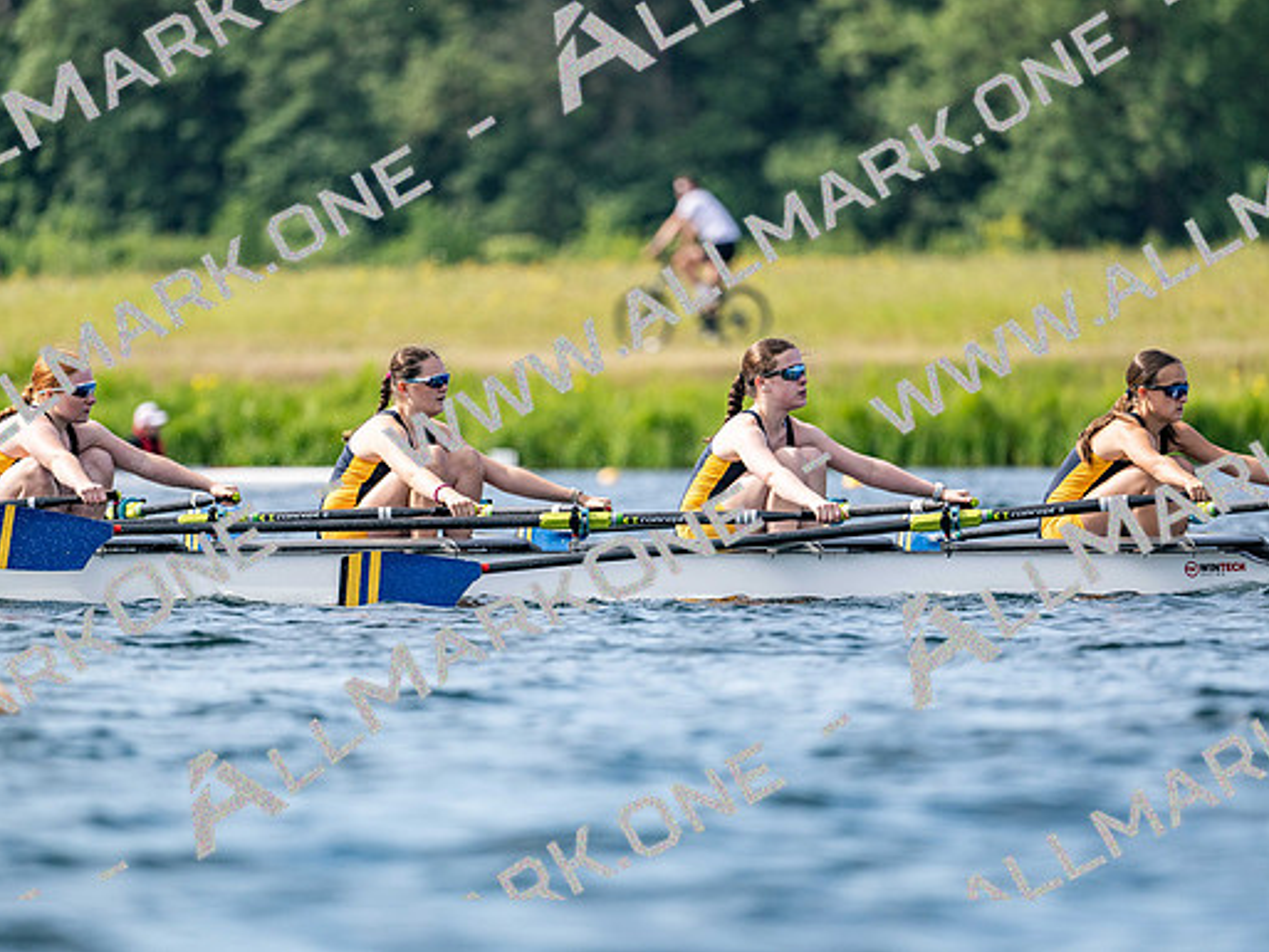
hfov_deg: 4.6
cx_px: 690
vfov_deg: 3.4
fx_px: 15951
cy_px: 476
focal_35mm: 435
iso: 320
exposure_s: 1/2500
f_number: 4.5
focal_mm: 400
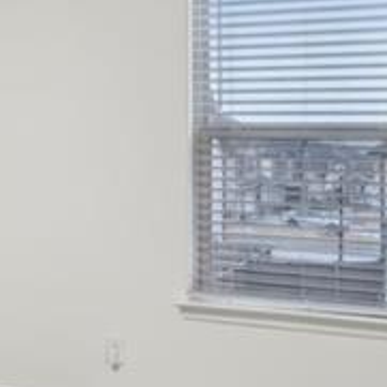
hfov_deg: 17.2
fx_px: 974
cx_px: -359
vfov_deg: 22.3
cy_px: 111
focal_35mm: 77
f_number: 8
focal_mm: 16
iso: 400
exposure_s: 1/3.33
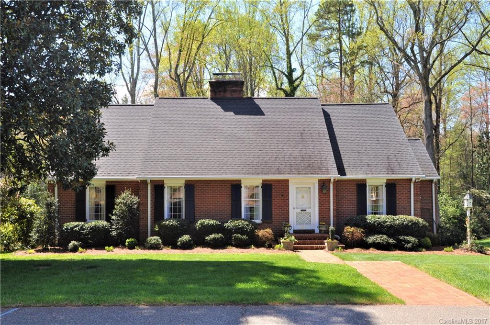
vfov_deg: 32.9
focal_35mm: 40
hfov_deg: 48.0
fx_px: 550
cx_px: 245
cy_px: 162
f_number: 8
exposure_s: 1/250
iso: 200
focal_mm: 27
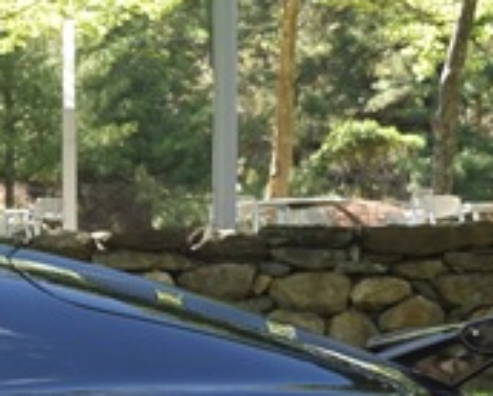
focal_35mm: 183
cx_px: -384
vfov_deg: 8.3
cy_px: 512
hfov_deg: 10.0
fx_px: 2673
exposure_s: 1/200
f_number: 7.1
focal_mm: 28
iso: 400
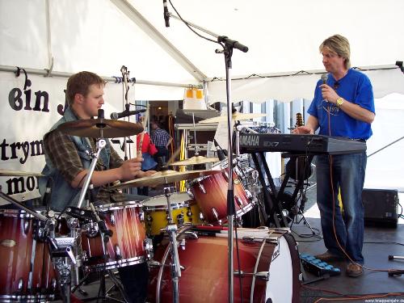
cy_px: 152
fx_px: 455
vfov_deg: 36.8
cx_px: 202
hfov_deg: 47.9
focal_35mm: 39
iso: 100
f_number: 3.4
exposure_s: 1/180
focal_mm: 8
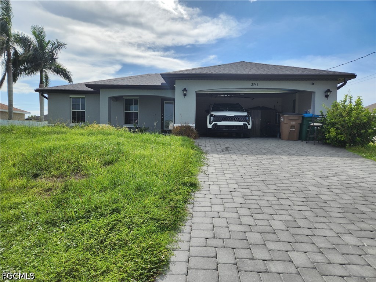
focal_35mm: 23
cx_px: 188
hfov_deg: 73.9
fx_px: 250
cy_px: 141
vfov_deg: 58.9
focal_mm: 5.4
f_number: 1.8
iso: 20
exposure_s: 1/2430
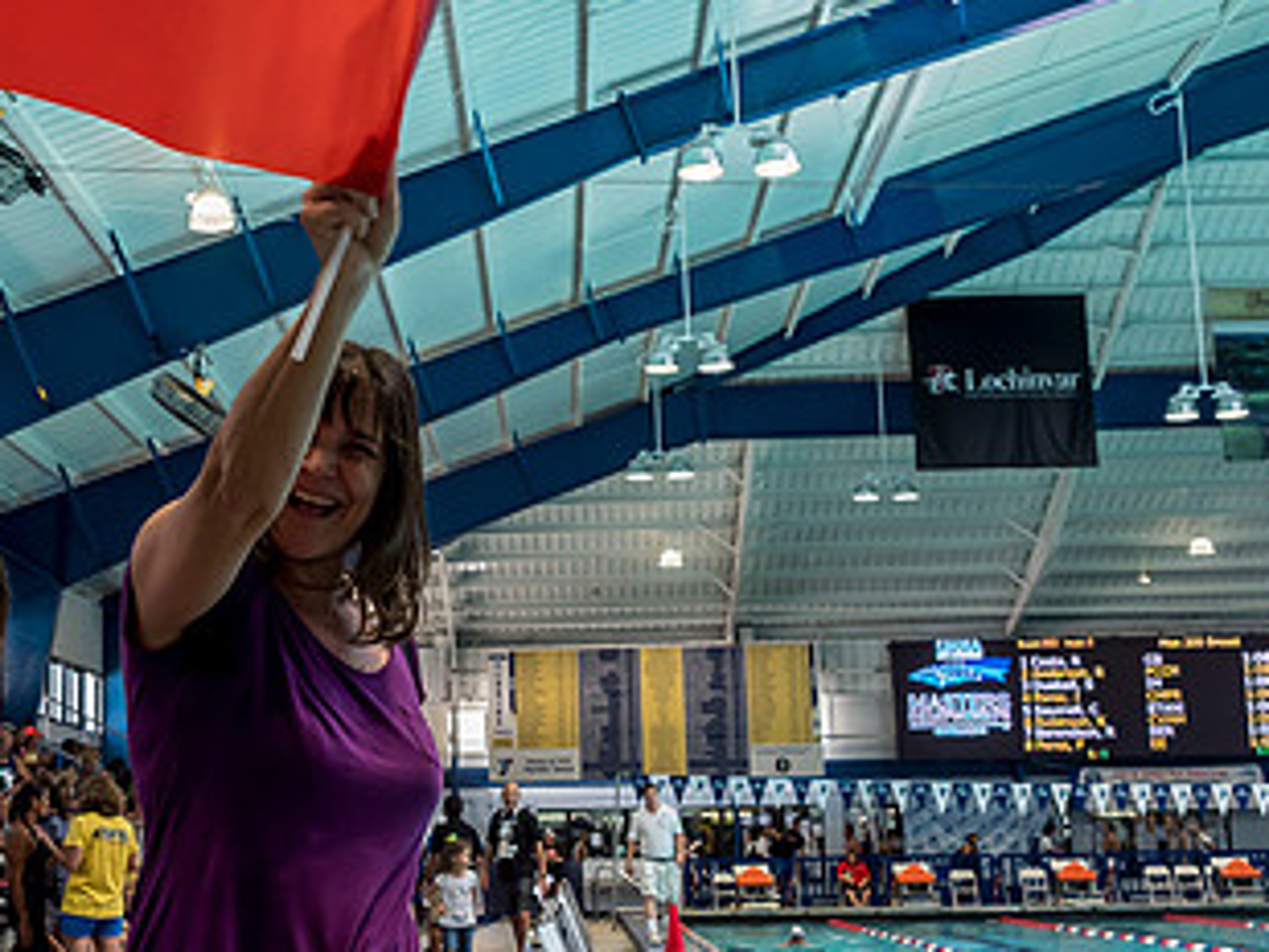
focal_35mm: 52
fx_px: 1907
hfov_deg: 36.4
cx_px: 419
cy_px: 511
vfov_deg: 28.0
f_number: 2.8
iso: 640
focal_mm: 12
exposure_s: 1/250
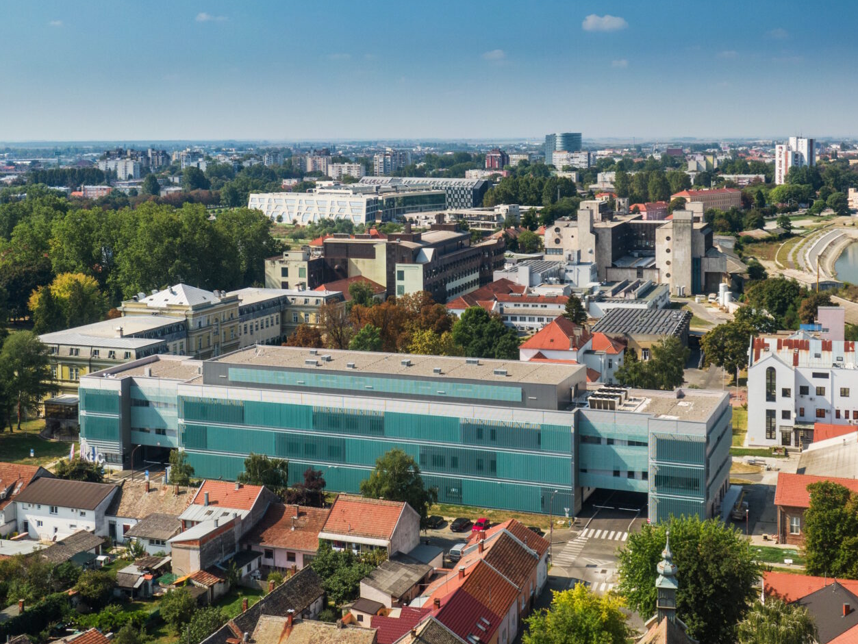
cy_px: 324
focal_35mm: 49
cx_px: 427
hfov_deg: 38.9
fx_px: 1215
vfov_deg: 29.7
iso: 100
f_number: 3.8
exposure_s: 1/160
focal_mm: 8.6
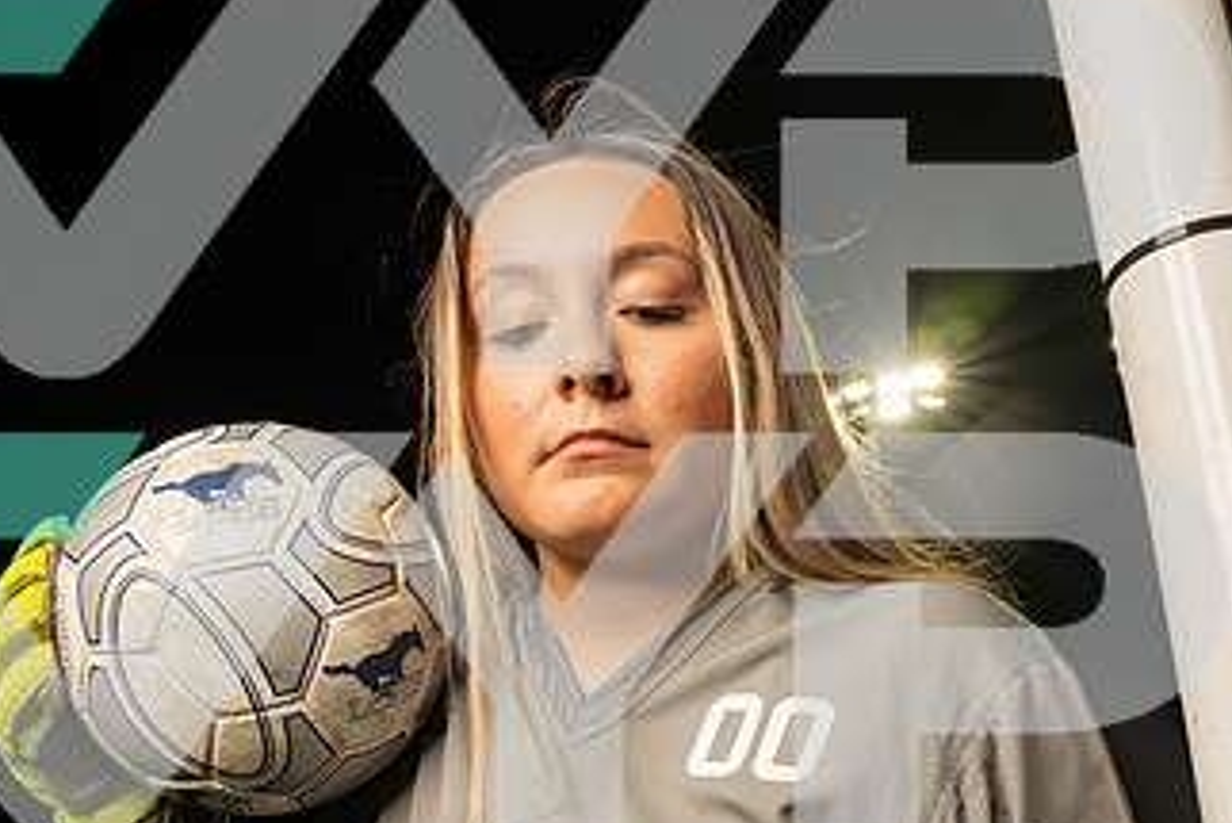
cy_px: 637
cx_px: 719
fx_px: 1541
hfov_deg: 43.4
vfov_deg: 29.3
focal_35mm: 45
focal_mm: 25
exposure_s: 1/200
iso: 500
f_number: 8
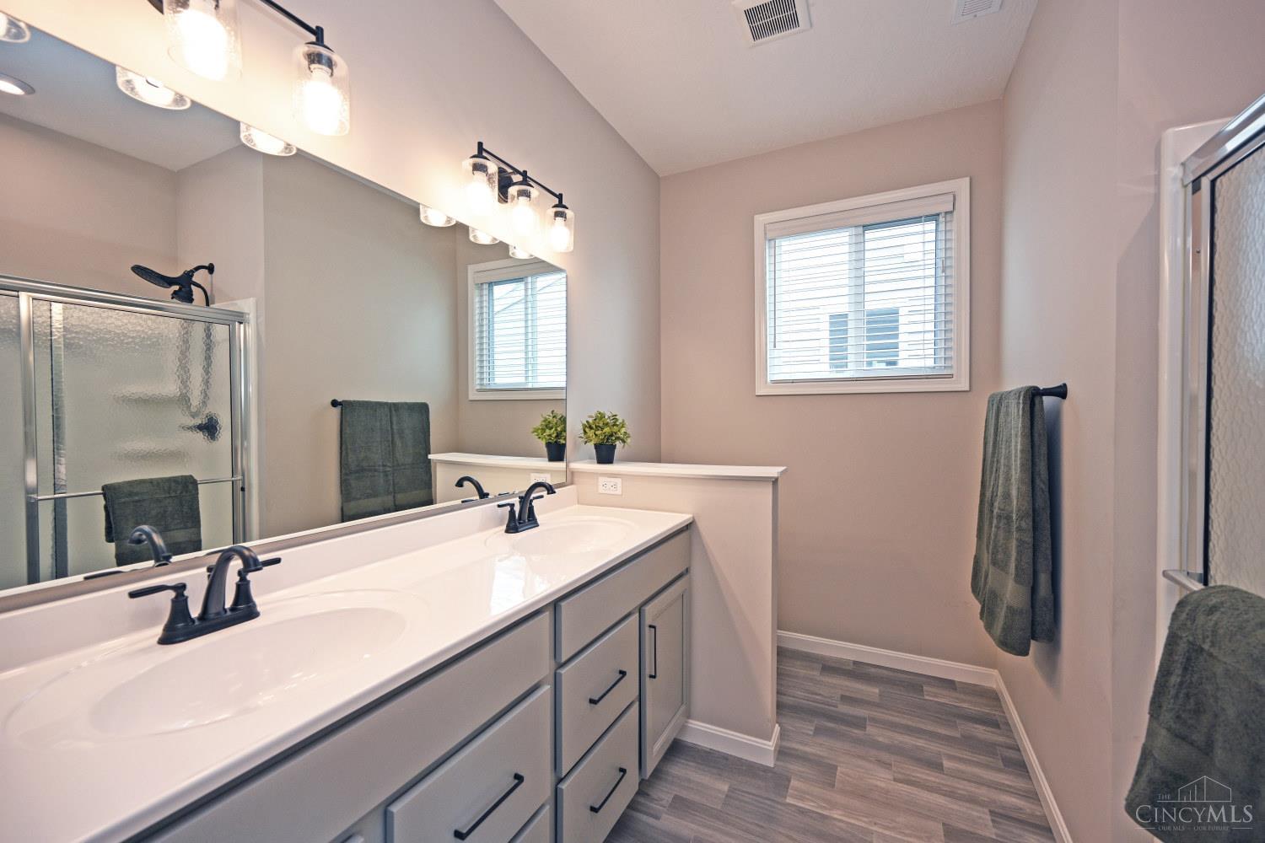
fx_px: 492
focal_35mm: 14
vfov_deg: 81.2
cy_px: 422
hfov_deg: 104.3
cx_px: 632
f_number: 5
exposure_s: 1/80
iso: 200
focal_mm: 14
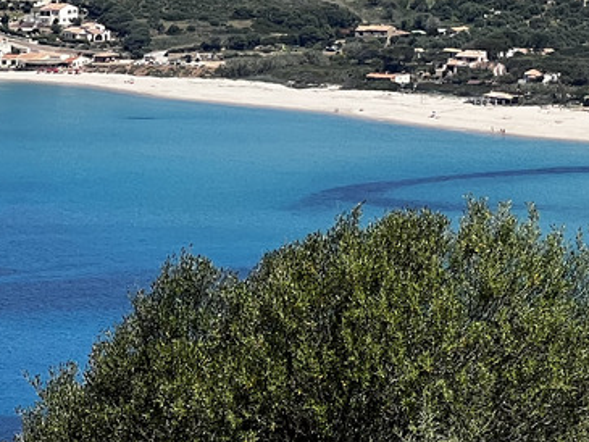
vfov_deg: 5.8
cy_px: -144
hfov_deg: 7.8
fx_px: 4306
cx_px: 647
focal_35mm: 253
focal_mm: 9
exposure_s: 1/809
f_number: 2.8
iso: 32
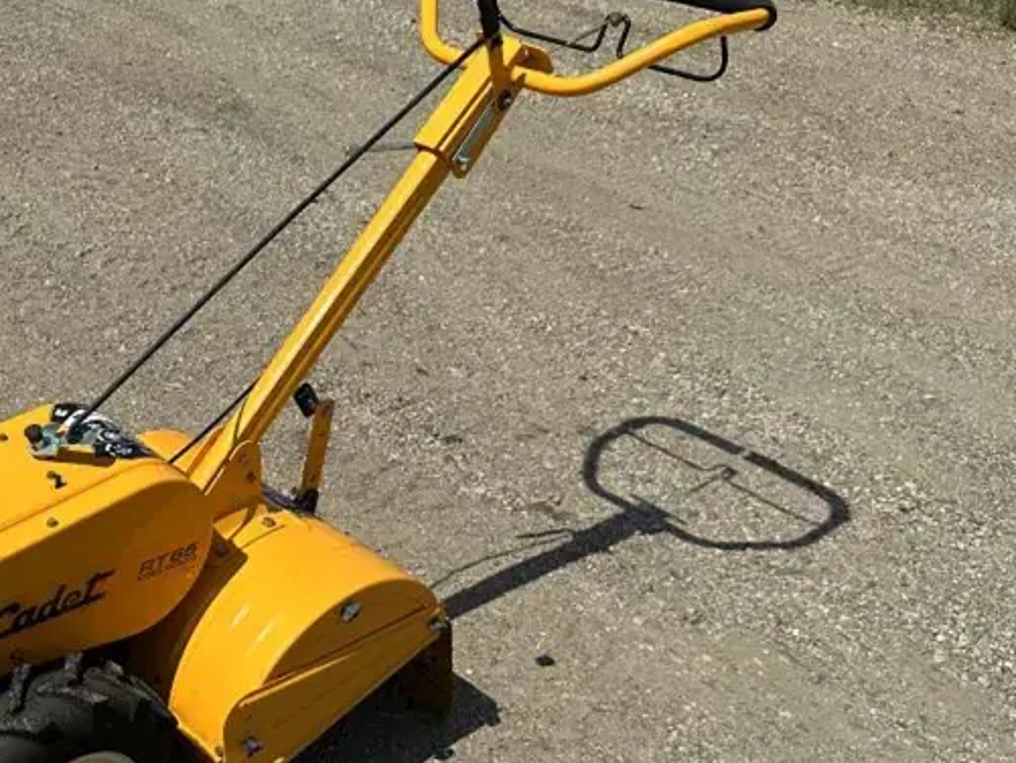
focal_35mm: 46
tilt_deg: -32.4
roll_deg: +0.1
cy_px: 495
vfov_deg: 31.3
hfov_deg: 38.9
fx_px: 1350
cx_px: 138
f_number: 1.78
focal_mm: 6.86
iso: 80
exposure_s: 1/8197
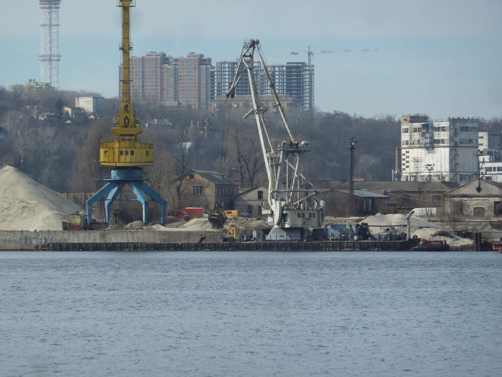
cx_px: 251
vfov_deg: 5.7
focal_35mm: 260
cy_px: 188
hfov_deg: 7.6
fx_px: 3771
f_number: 4.7
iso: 80
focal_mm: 42.6
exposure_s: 1/400
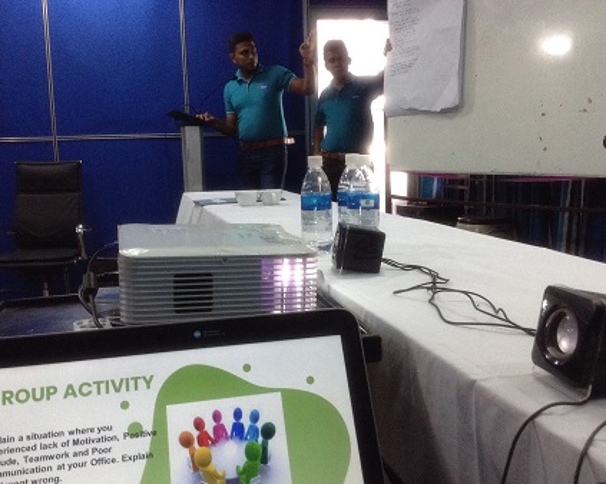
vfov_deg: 39.1
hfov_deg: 47.9
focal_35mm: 38
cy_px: 244
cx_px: 291
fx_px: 681
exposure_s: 1/24
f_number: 2.4
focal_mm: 3.3
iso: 200
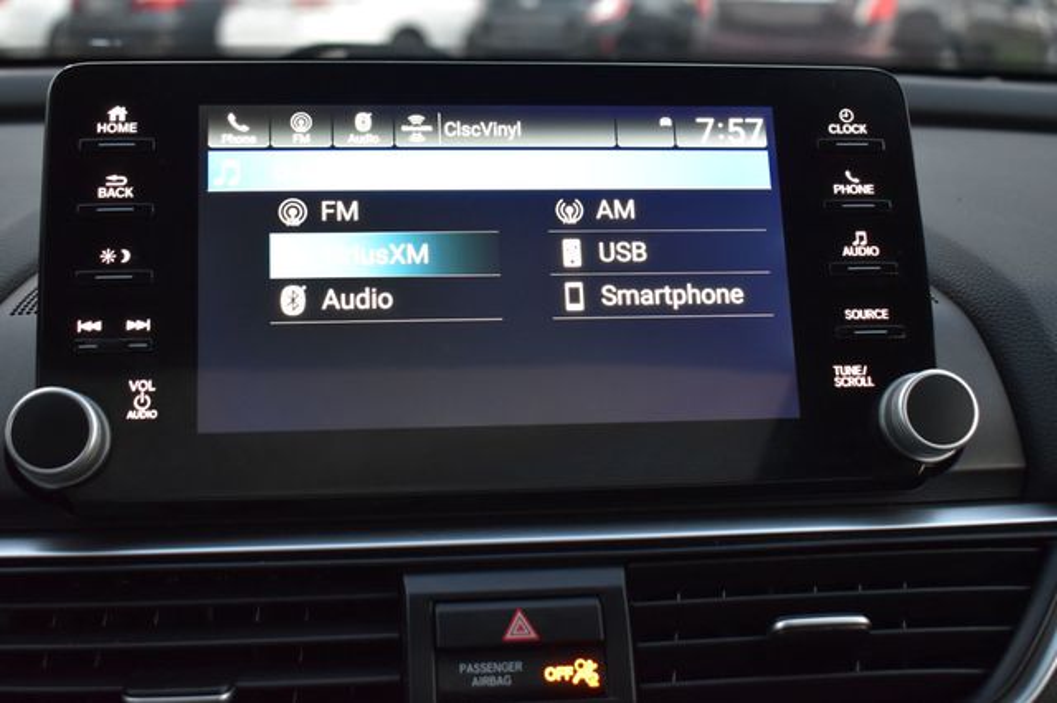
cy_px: 352
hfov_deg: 41.1
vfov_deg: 28.0
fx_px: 1409
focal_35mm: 48
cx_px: 528
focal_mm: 32
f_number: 5.6
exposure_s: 1/15
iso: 1600
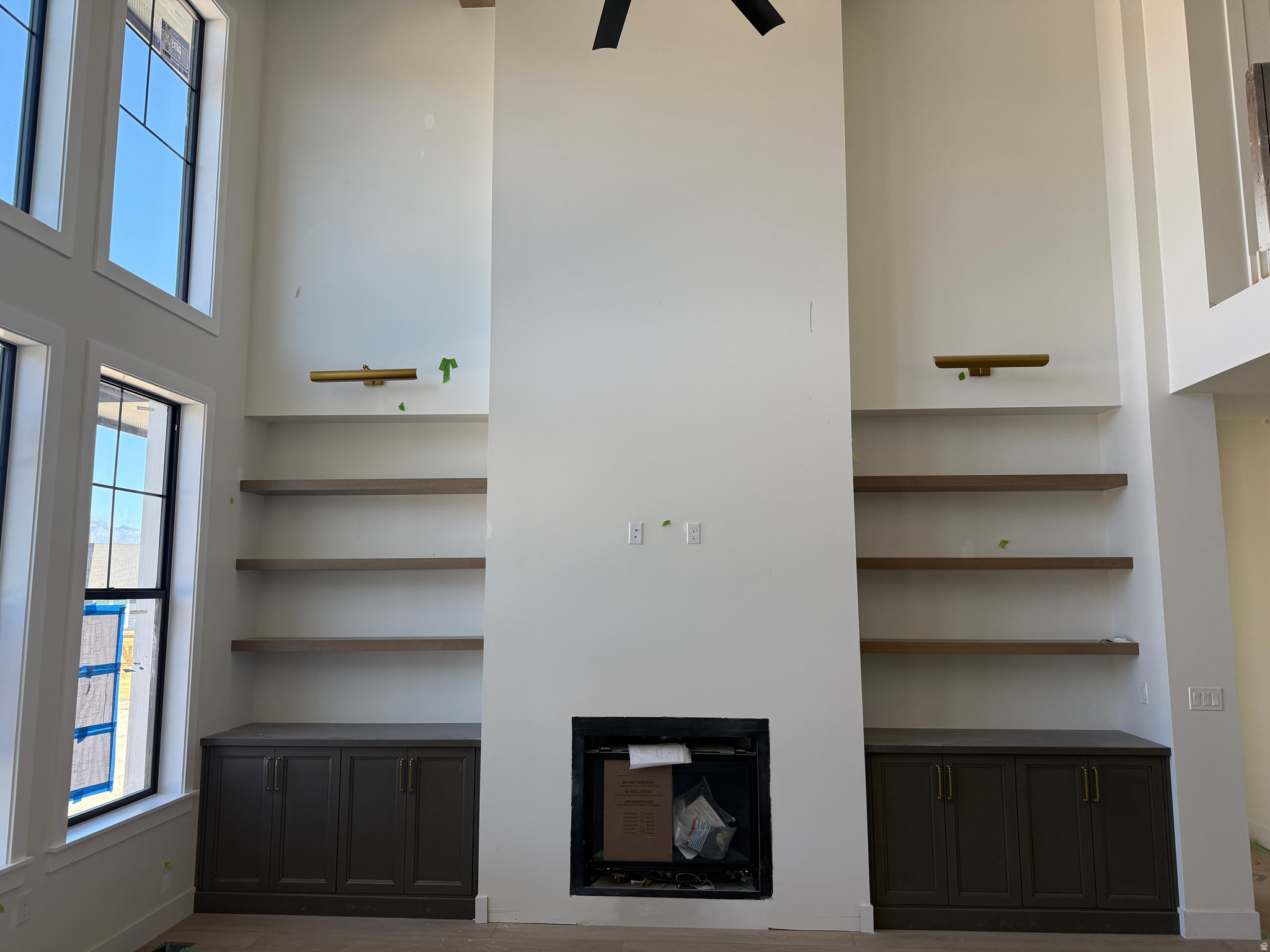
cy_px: 476
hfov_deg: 71.6
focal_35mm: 24
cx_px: 635
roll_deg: -0.9
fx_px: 881
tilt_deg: +6.7
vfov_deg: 56.8
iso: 100
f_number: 1.78
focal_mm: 6.76
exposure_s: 1/491
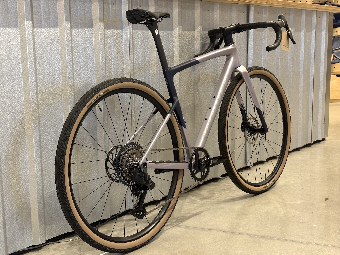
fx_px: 511
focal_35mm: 52
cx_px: 170
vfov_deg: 28.0
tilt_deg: -10.2
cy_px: 128
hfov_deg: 36.8
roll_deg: +0.9
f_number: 1.6
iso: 80
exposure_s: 1/50
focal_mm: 5.96
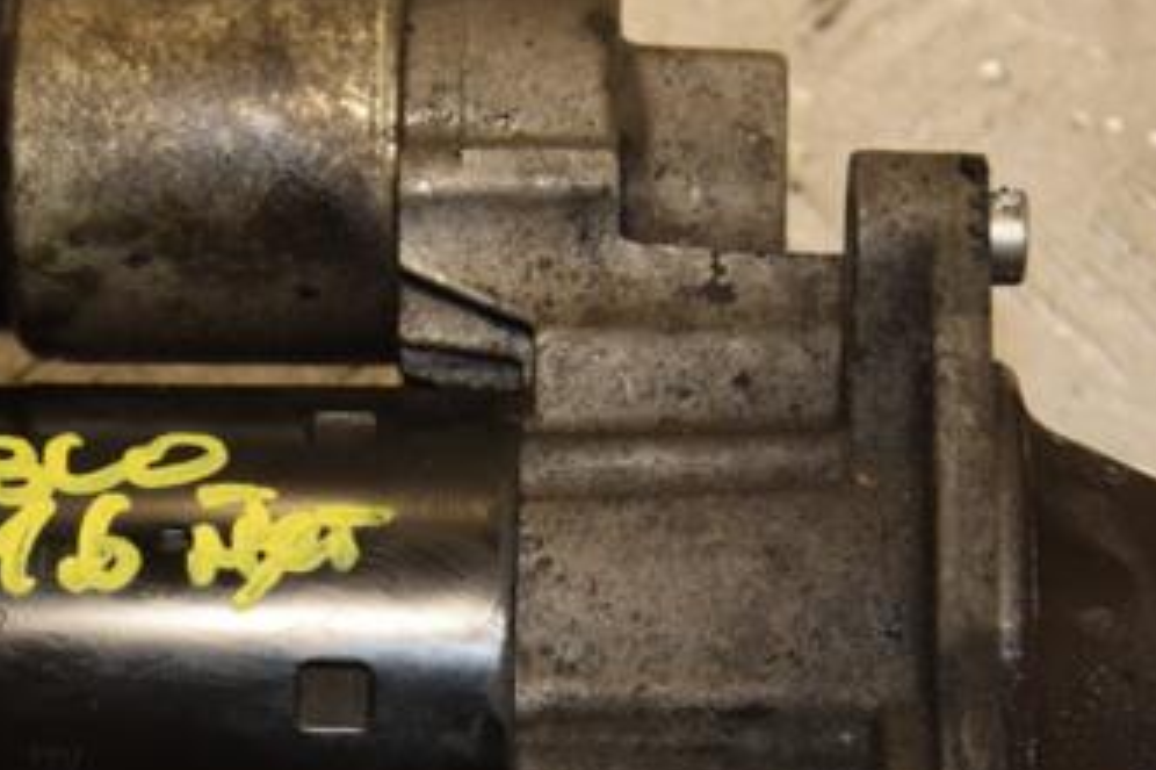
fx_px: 4525
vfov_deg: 9.7
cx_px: 362
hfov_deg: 14.5
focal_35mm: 141
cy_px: 516
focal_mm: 52
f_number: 5
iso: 800
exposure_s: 1/160
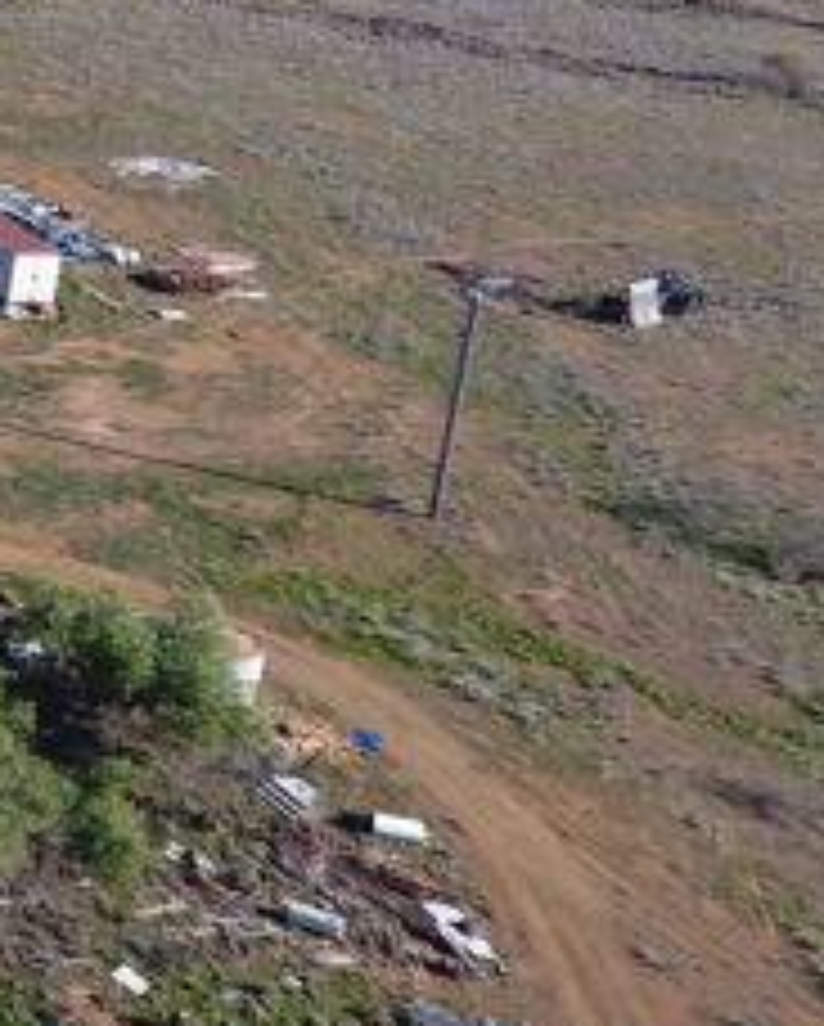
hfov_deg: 15.1
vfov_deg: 24.2
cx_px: -941
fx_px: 2343
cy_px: 164
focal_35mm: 77
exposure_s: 1/485
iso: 100
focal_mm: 3.61
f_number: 2.8
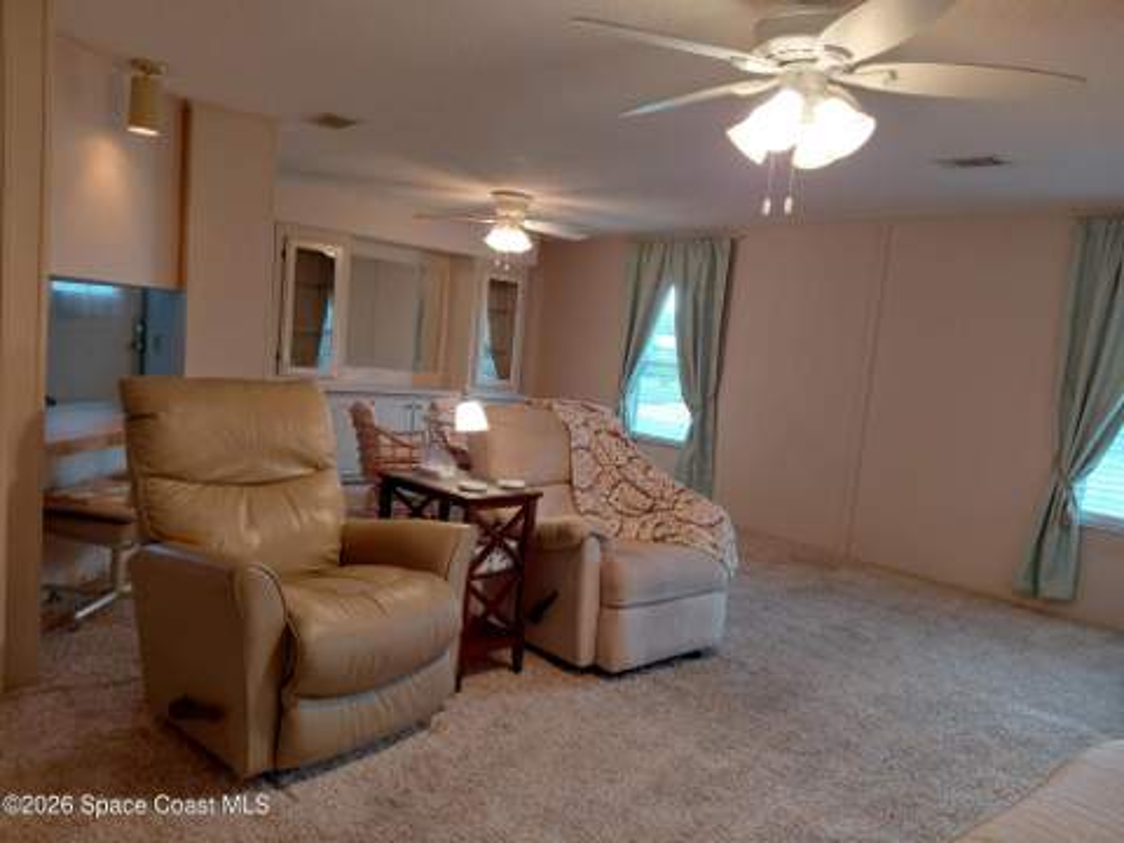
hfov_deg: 69.4
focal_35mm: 25
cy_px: 422
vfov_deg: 54.9
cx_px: 562
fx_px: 812
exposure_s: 1/60
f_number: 1.8
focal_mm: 4.69
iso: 200
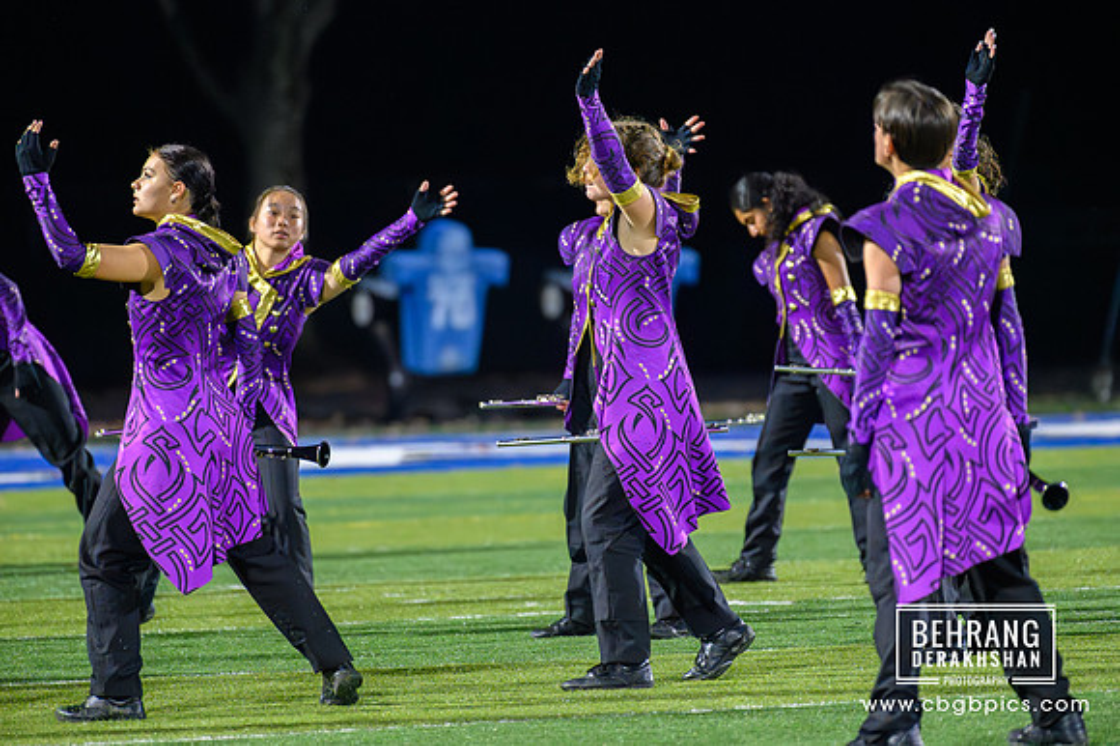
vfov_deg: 2.7
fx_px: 15546
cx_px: 560
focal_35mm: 500
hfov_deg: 4.1
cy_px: 373
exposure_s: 1/500
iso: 12800
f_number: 5.6
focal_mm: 500
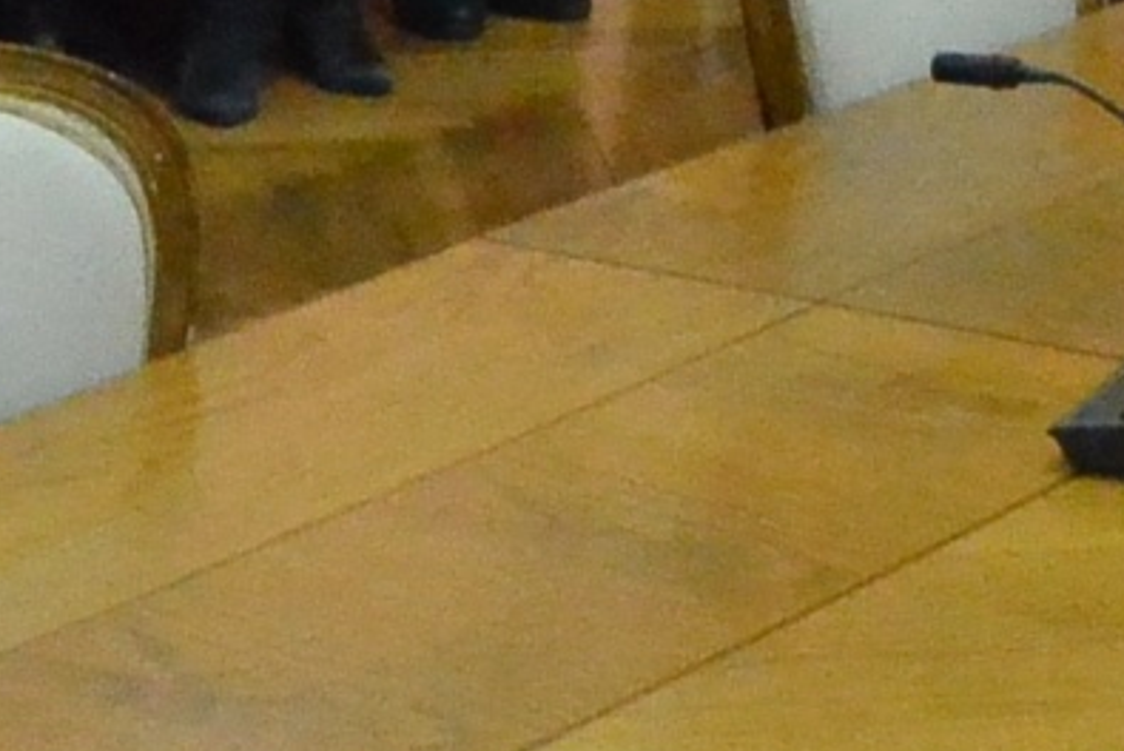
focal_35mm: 188
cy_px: -1644
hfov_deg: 10.6
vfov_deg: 6.5
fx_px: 5874
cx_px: 1639
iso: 3200
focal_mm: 11
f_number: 3.5
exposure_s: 1/60
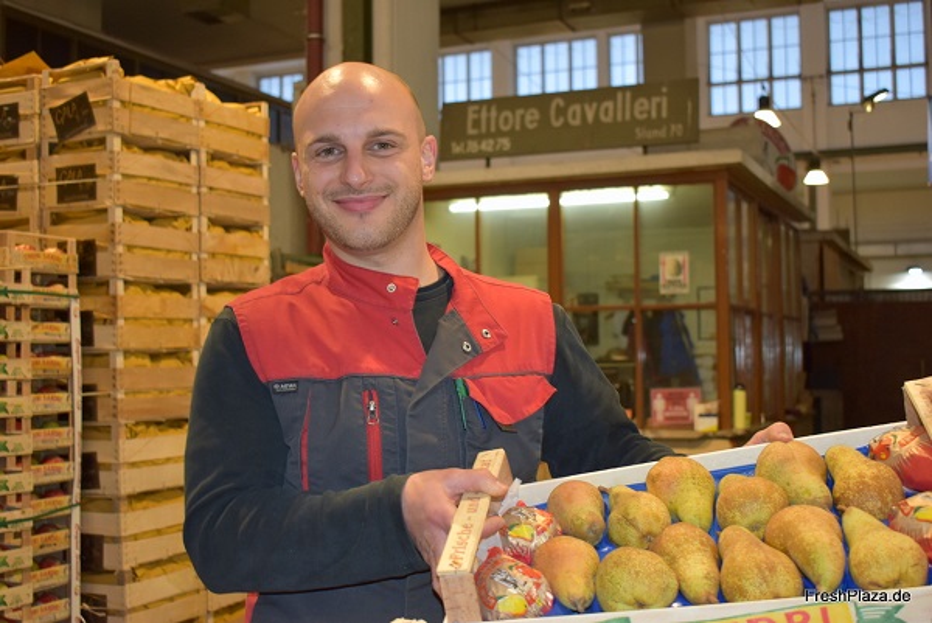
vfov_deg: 29.9
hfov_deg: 43.6
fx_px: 1166
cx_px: 466
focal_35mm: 45
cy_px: 312
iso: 560
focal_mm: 30
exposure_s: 1/60
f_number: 4.2
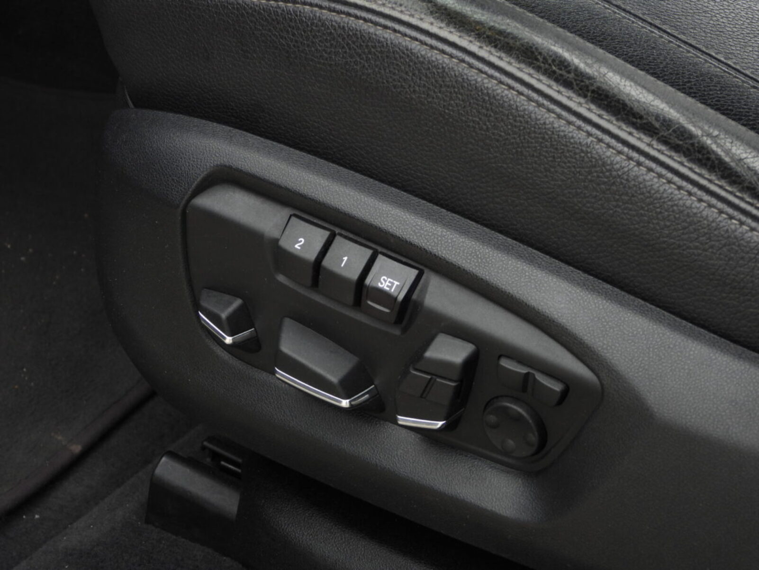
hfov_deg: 17.1
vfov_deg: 12.9
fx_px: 2522
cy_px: 285
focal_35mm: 115
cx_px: 380
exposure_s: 1/60
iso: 160
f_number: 4
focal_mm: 20.7
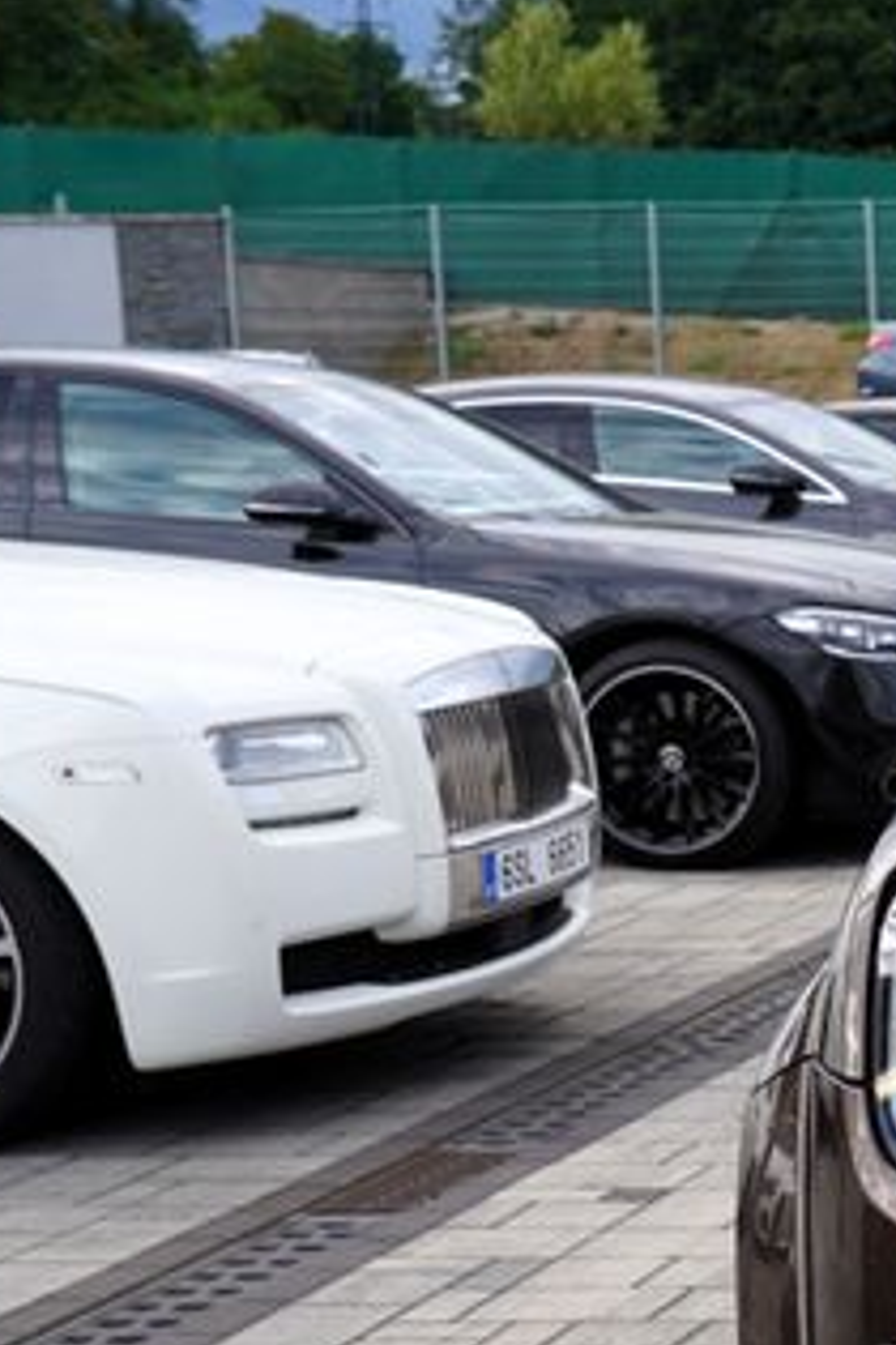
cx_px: 2052
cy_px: 956
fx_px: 3285
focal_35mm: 88
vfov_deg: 23.0
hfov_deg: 12.6
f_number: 5.6
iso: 100
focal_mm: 27
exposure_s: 1/125
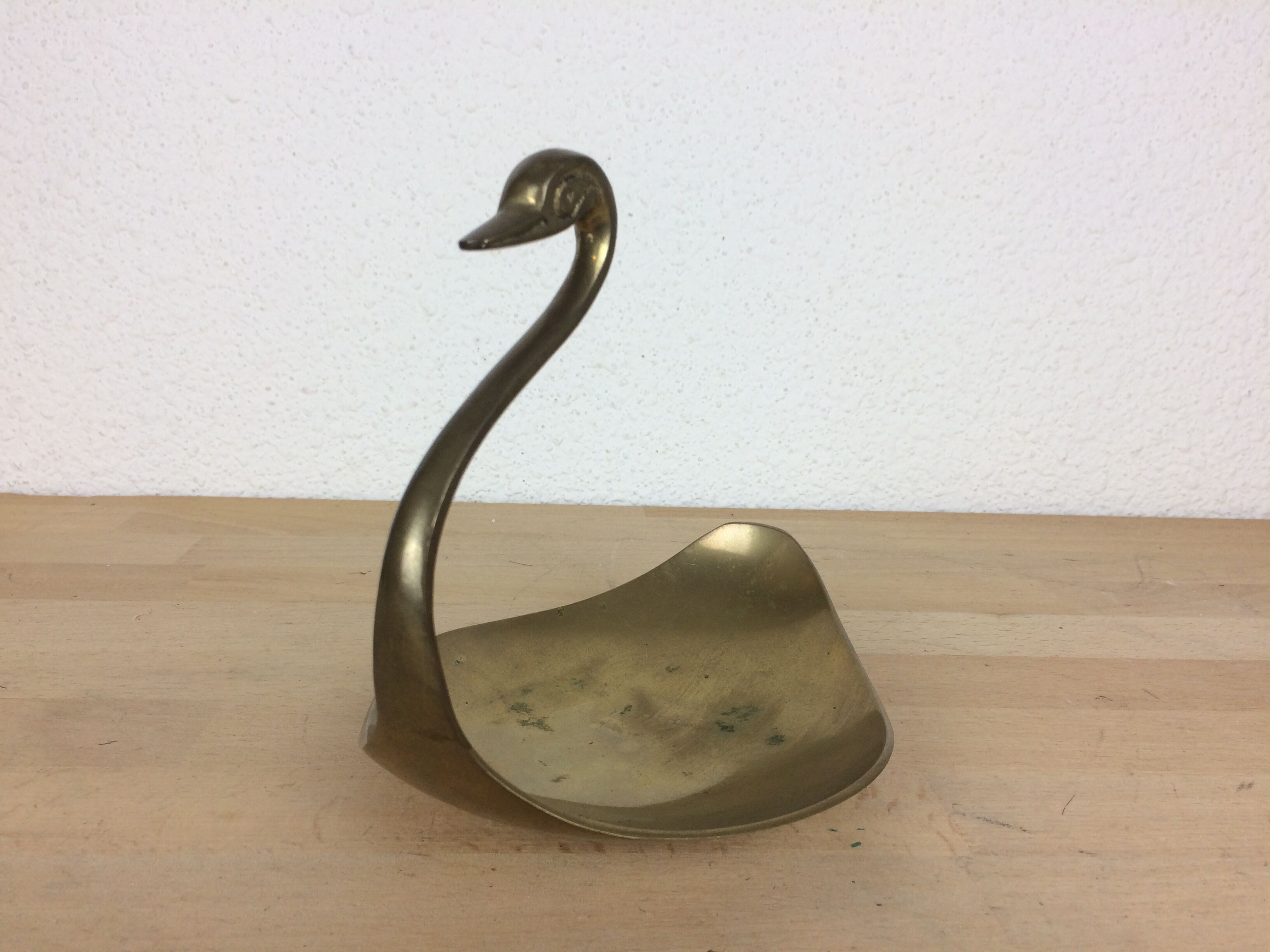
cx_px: 635
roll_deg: -1.9
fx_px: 1064
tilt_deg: -11.4
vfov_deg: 48.2
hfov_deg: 61.7
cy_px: 476
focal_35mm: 29
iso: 50
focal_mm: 4.15
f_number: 2.2
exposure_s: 1/100
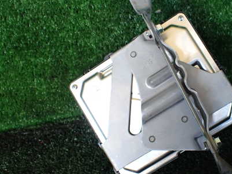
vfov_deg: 32.2
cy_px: 88
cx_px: 164
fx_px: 302
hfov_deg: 41.2
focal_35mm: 45
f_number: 2.3
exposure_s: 1/125
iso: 250
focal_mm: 5.4
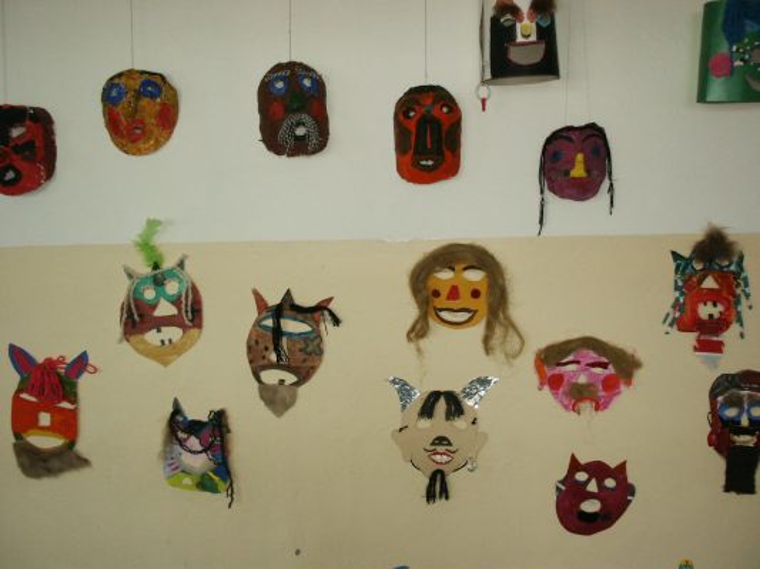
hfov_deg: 52.7
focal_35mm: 35
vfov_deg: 40.7
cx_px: 380
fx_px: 768
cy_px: 284
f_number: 3
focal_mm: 7.18
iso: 200
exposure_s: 1/350
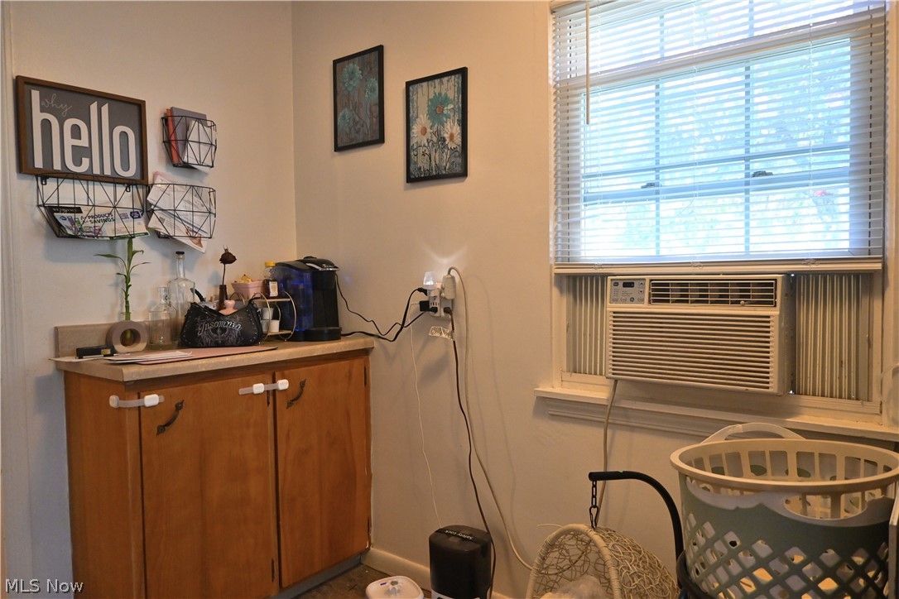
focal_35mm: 26
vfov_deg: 49.1
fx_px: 655
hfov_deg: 68.9
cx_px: 450
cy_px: 300
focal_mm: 17.5
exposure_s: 1/125
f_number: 3.5
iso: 1400
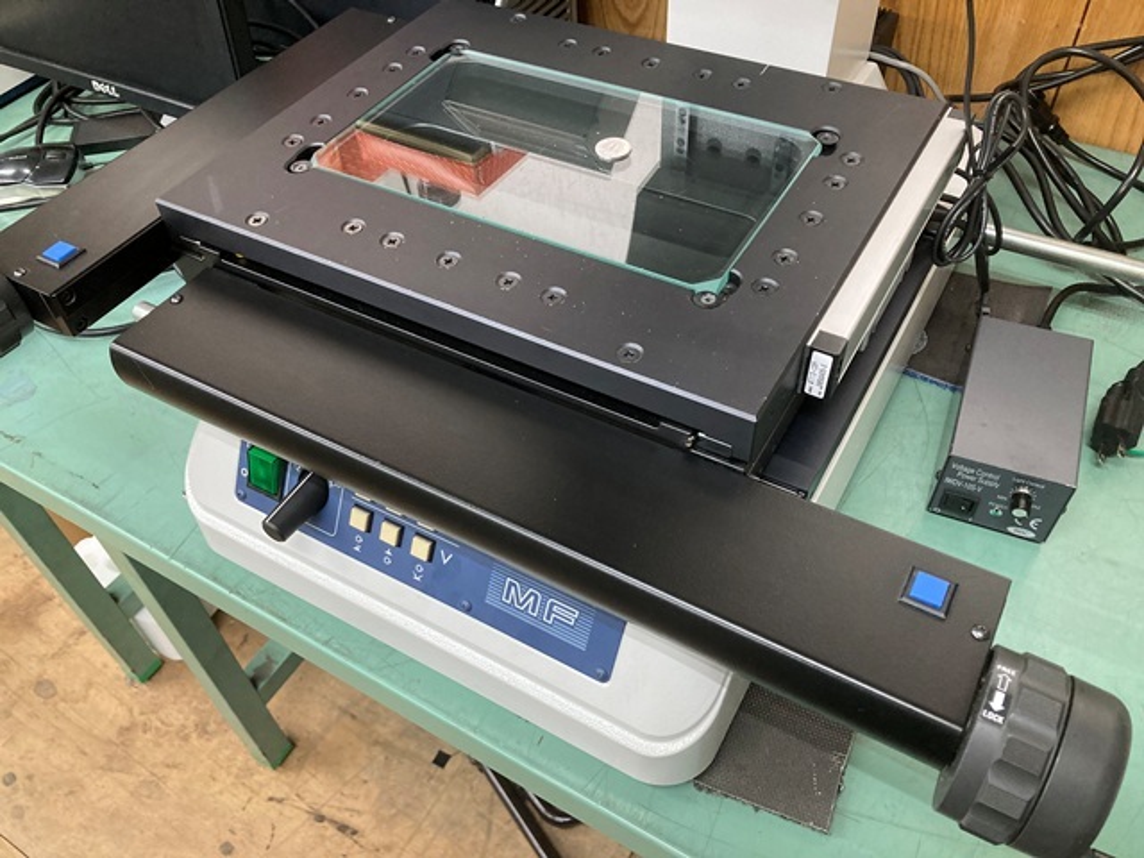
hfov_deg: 63.4
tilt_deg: -47.6
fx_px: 925
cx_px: 572
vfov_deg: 49.7
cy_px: 429
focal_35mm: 28
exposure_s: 1/60
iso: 250
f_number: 1.8
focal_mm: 3.99
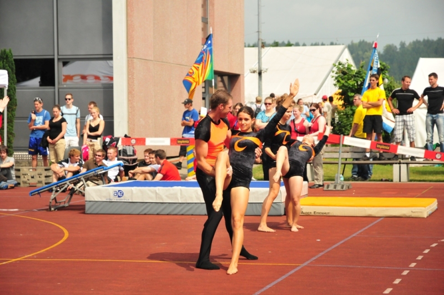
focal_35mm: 105
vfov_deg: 13.0
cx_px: 222
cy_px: 148
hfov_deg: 19.5
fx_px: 1293
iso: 1000
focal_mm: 70
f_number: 4.5
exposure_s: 1/8000
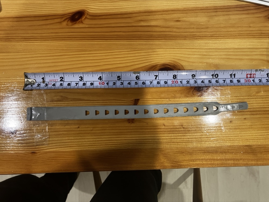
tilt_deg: -87.3
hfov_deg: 63.4
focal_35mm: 28
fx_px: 218
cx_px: 134
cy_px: 101
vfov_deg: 49.7
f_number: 1.8
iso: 200
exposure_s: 1/50
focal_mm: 3.99
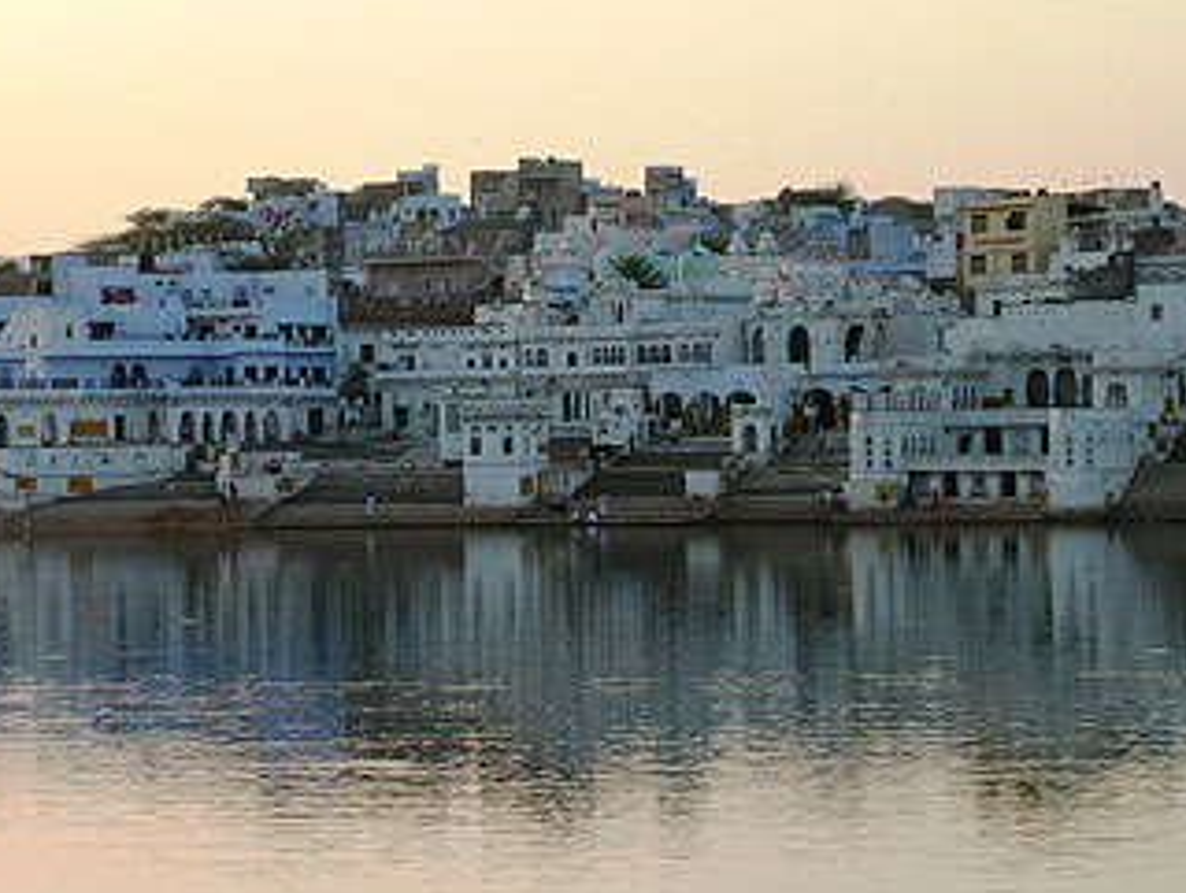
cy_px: 289
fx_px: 5353
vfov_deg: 9.5
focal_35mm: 156
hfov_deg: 12.6
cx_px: 486
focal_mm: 16.8
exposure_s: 1/126
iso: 141
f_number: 4.8
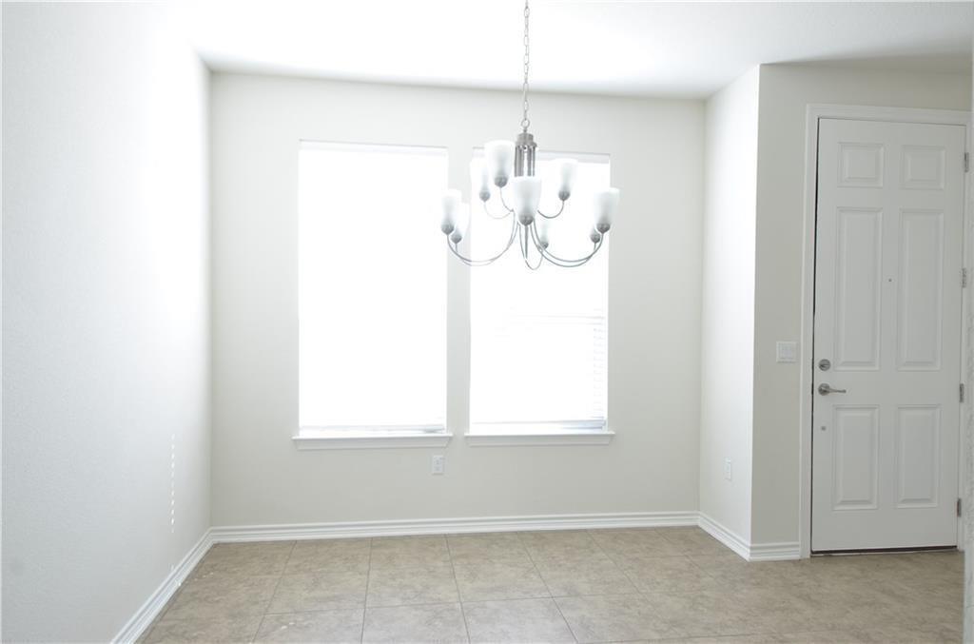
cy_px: 322
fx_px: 648
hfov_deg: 73.9
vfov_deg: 52.9
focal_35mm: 24
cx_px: 487
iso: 100
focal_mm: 16
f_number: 5.6
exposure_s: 1/4
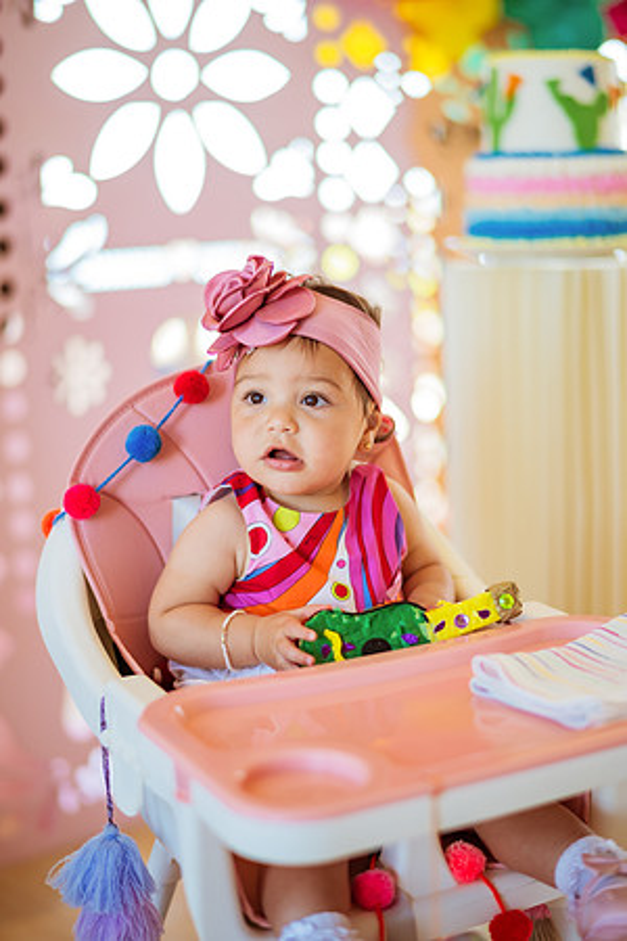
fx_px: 1515
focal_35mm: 58
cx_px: 314
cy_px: 470
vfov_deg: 34.5
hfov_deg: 23.4
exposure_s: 1/400
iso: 250
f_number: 1.6
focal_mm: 58
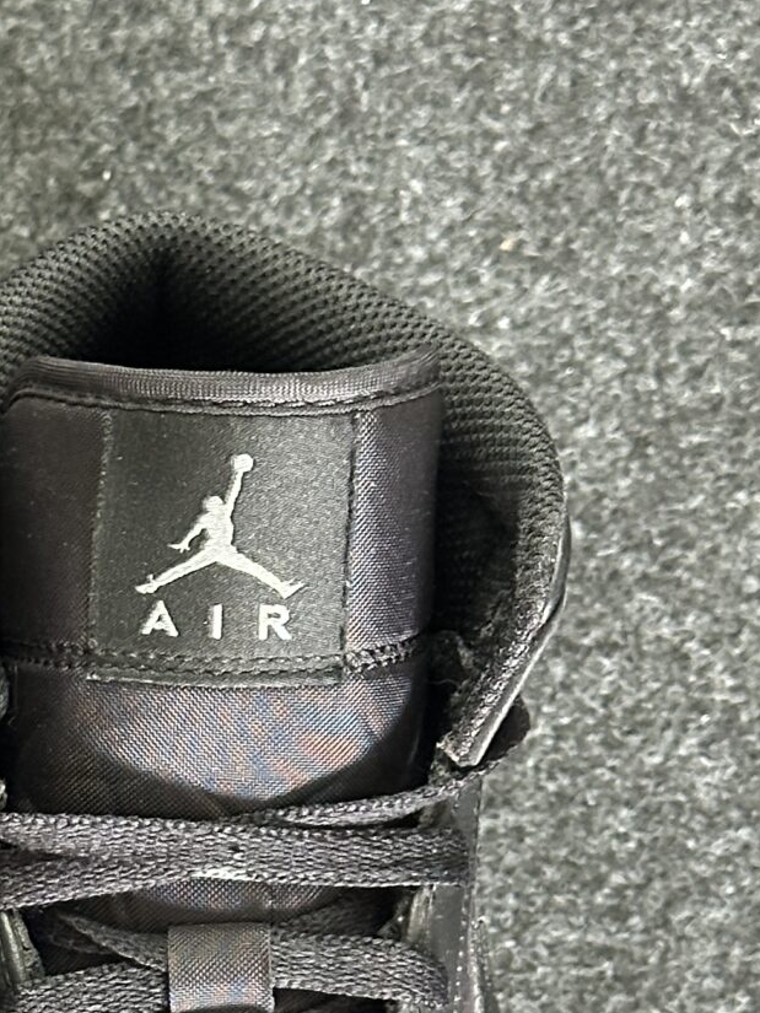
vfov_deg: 12.9
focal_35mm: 149
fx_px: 4361
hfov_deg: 9.8
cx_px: -99
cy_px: 1207
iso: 500
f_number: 1.78
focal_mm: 6.86
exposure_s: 1/25
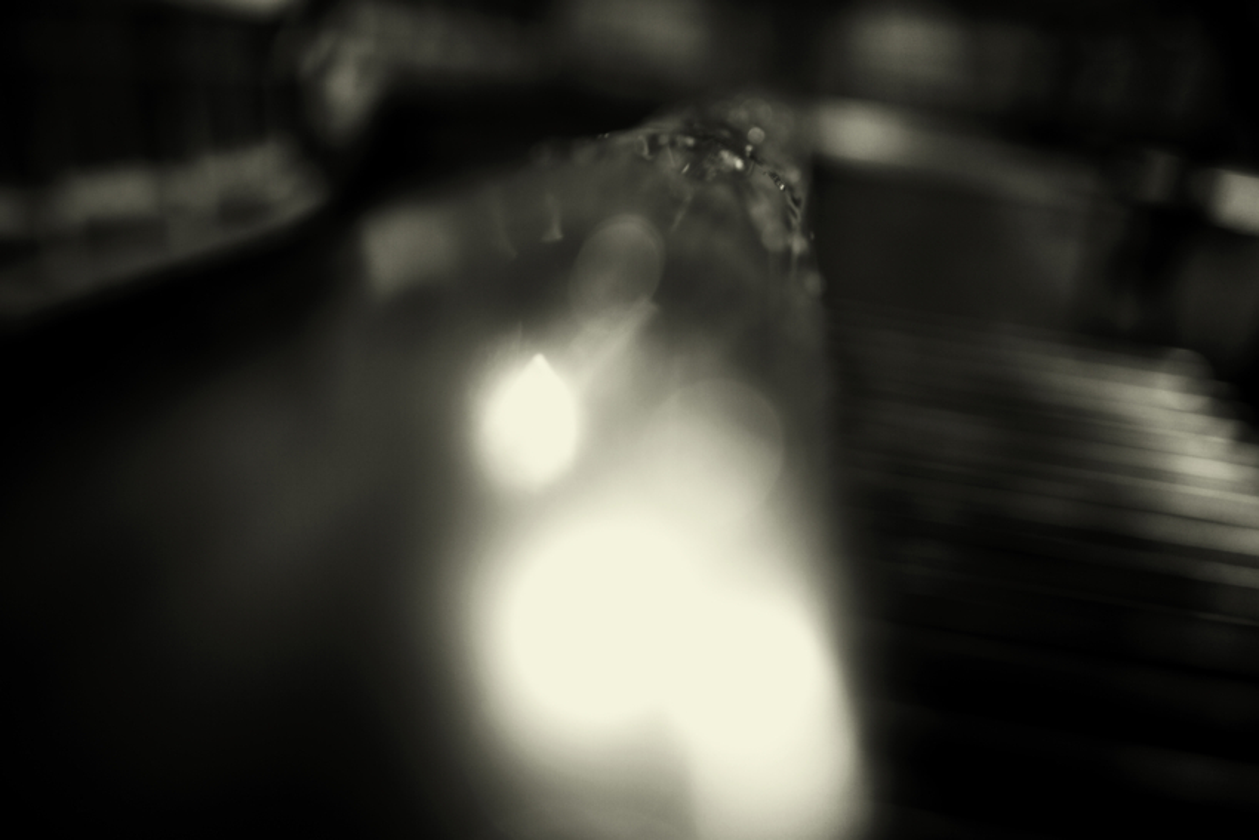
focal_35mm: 45
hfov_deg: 43.6
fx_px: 1574
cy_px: 420
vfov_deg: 29.9
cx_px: 630
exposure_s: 1/6
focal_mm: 30
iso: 200
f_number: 2.8
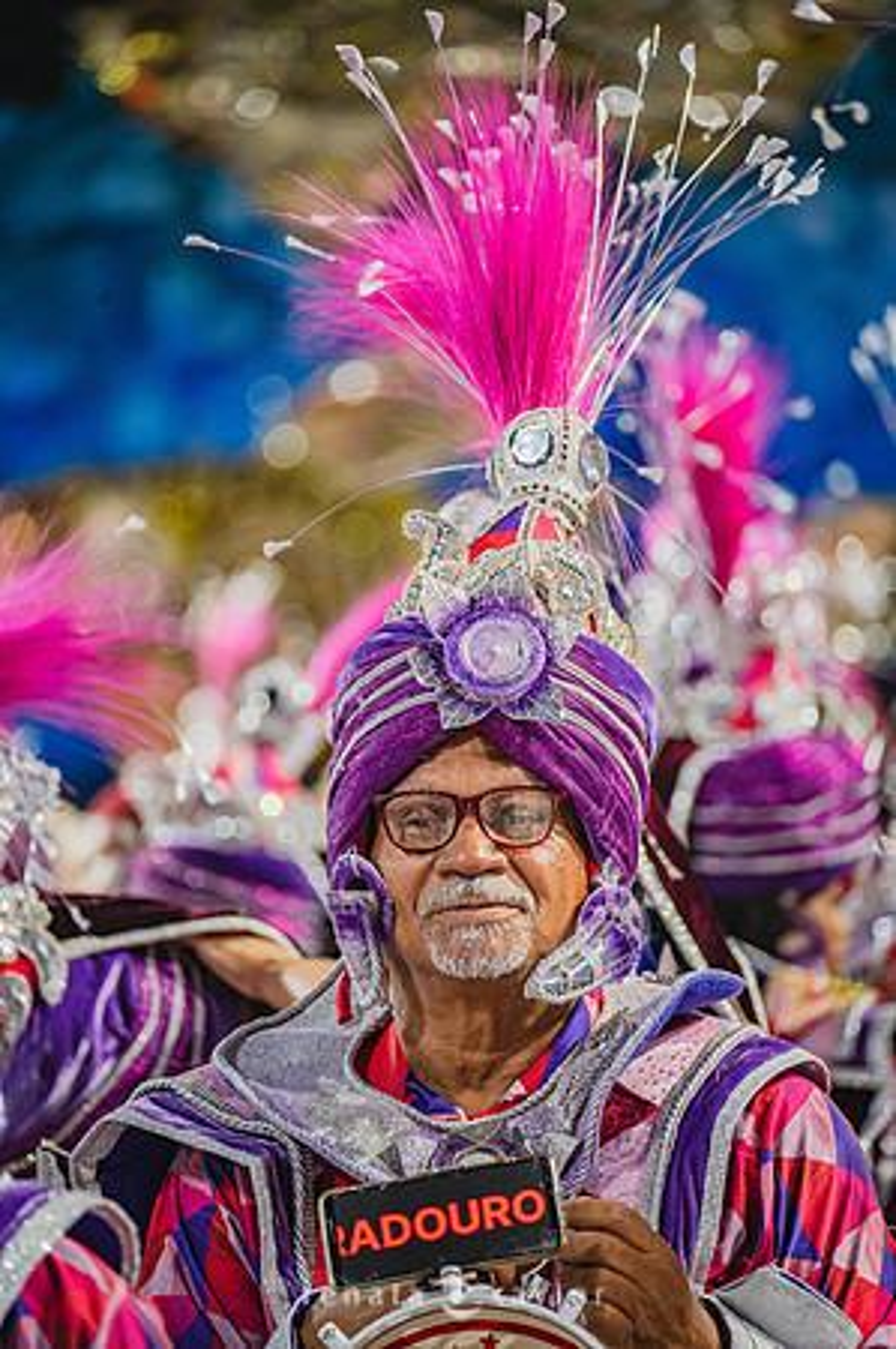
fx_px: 8232
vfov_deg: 9.4
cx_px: 448
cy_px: 674
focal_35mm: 220
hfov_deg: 6.2
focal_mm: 220
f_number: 5.6
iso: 2500
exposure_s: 1/160
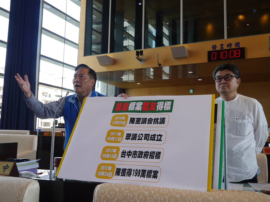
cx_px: 135
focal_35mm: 36
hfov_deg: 51.4
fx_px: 281
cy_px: 101
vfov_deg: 39.7
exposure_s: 1/50
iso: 200
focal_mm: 18
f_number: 4.2
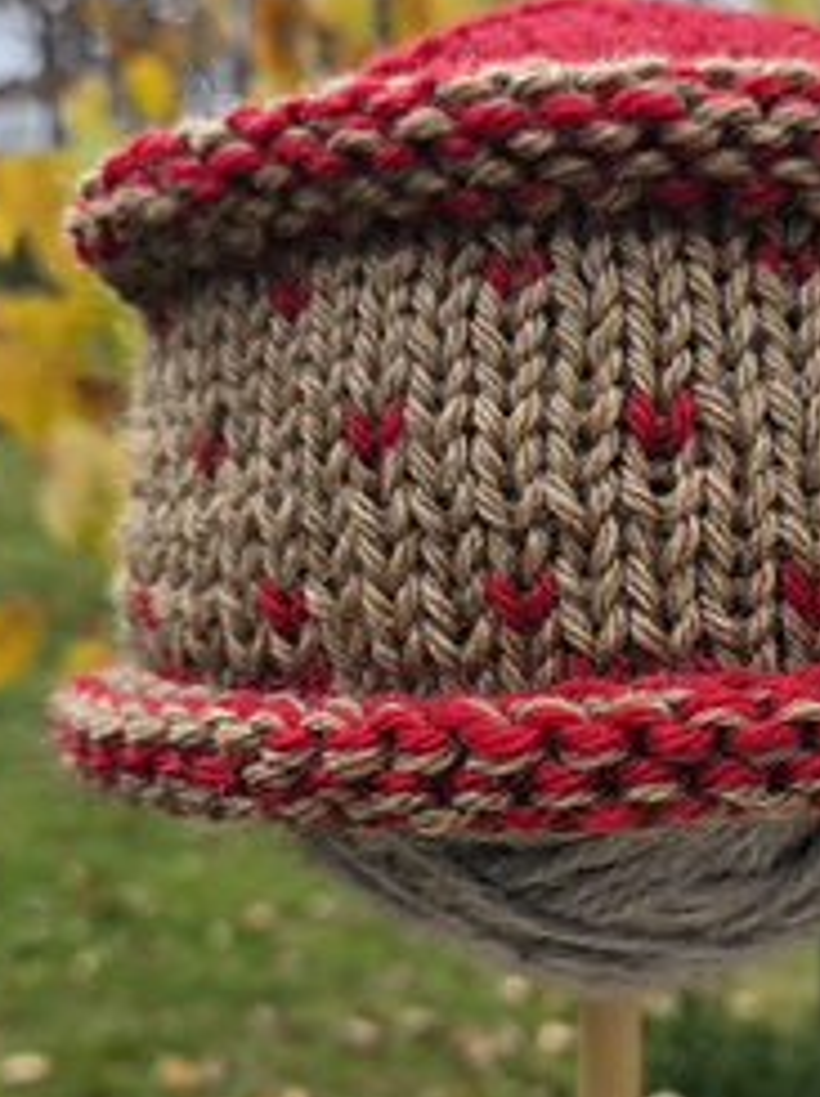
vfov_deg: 40.4
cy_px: 604
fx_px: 1488
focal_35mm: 47
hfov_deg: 30.2
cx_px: 627
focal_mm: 6.3
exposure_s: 1/237
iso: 12
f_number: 1.7
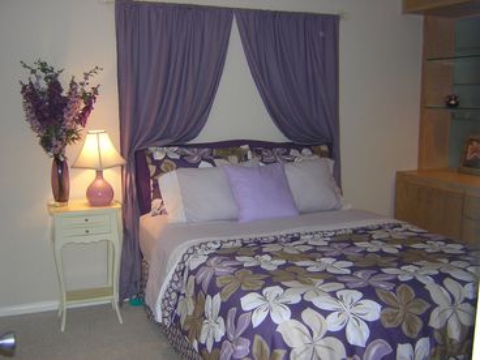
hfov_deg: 51.4
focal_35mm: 36
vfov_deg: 39.7
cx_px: 240
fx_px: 499
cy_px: 180
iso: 196
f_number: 2.6
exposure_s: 1/60.1
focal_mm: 4.7
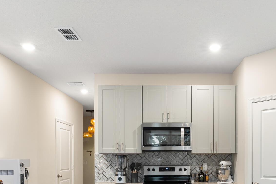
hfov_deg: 59.3
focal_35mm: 31
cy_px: 163
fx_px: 238
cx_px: 176
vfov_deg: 39.5
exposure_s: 1/1.25
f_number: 9
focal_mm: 14
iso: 250
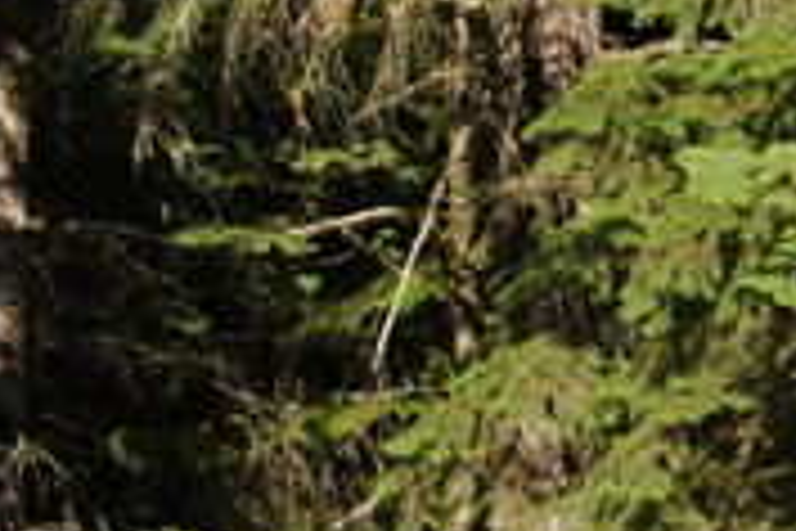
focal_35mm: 158
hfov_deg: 12.1
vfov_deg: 8.7
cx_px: 1385
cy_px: 423
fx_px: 3493
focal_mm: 35
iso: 250
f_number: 11
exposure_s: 1/200
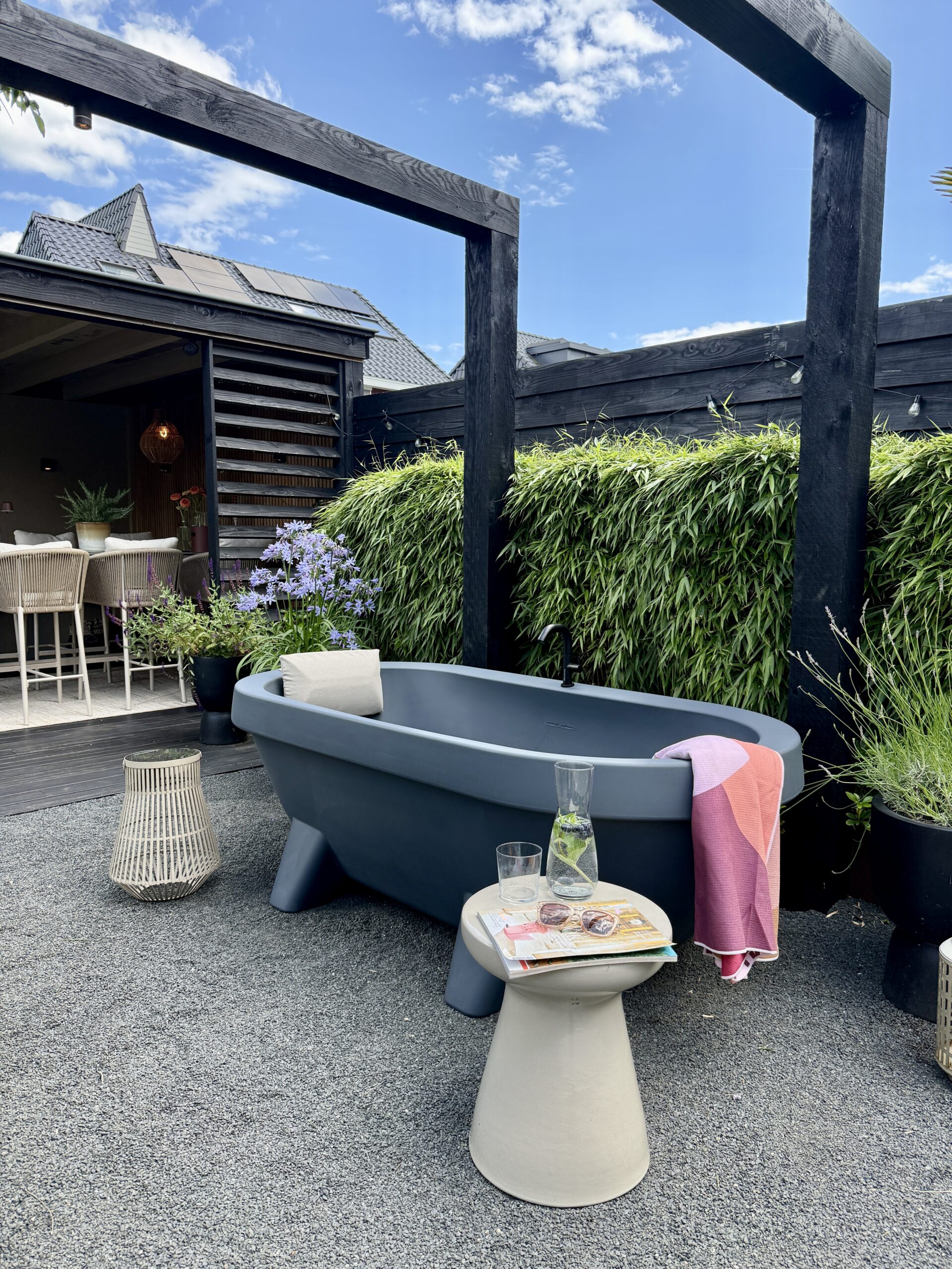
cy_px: 634
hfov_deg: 56.8
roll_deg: +0.1
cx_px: 476
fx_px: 880
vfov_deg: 71.6
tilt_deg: -5.6
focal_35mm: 24
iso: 100
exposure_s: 1/1211
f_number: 1.78
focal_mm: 6.76
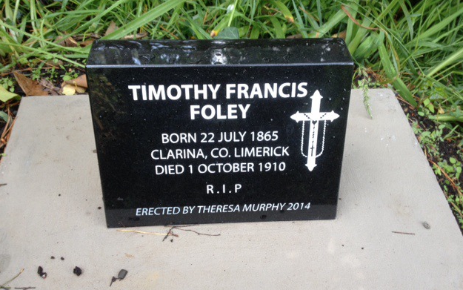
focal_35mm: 38
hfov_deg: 51.5
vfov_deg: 33.6
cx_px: 236
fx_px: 480
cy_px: 154
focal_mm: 4.28
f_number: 2.4
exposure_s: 1/120
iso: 50
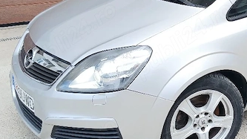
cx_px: 213
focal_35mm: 53
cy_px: 44
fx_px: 347
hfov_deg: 37.1
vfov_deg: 22.5
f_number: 1.8
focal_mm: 3.98
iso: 20
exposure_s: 1/175
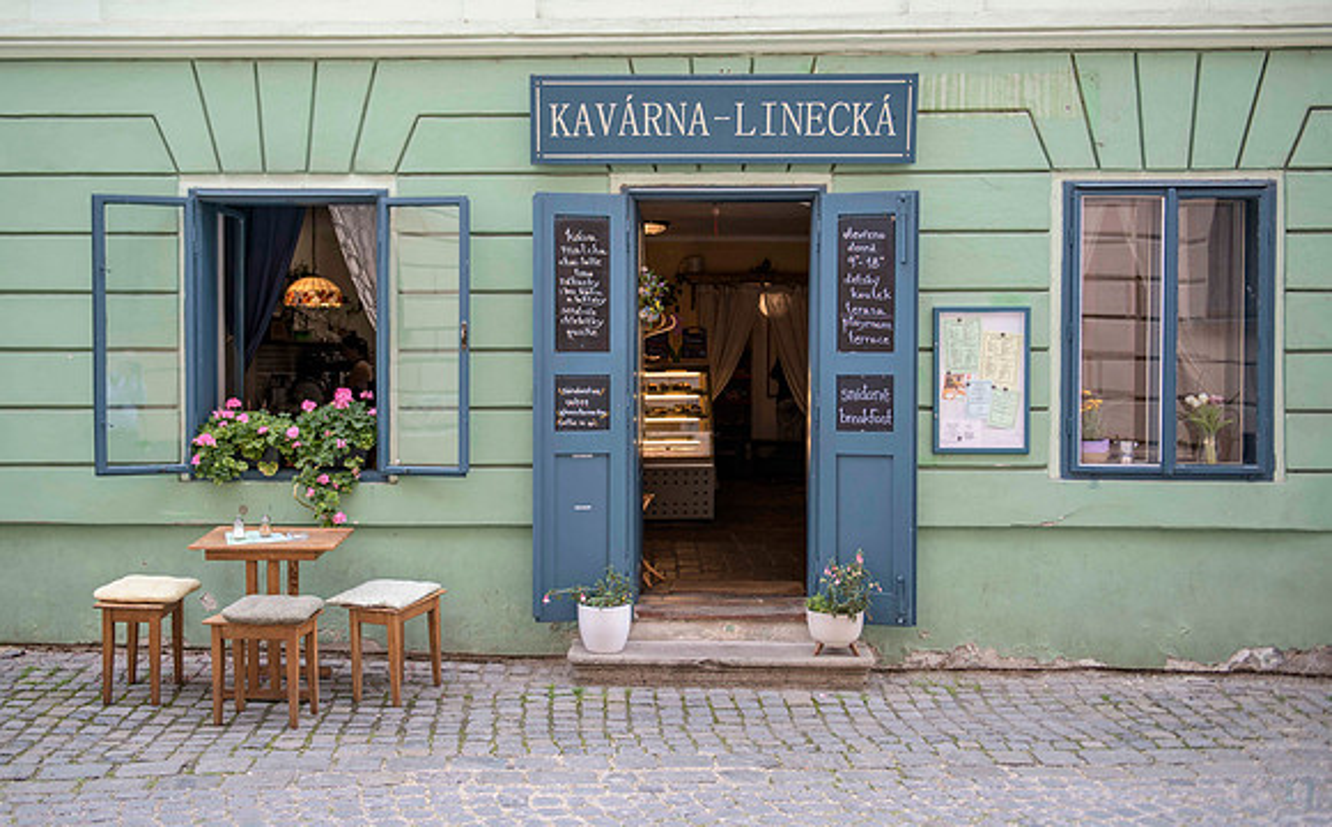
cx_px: 628
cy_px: 402
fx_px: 1372
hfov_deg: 51.8
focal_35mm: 38
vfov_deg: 33.5
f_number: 3.2
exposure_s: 1/80
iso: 80
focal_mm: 34
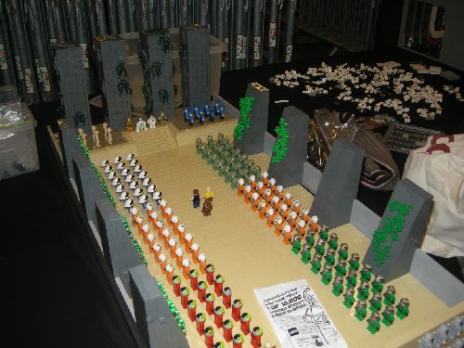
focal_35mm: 36
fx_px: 483
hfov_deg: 51.4
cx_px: 232
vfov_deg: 39.7
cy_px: 174
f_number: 2.7
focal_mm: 7.5
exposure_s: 1/30
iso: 64
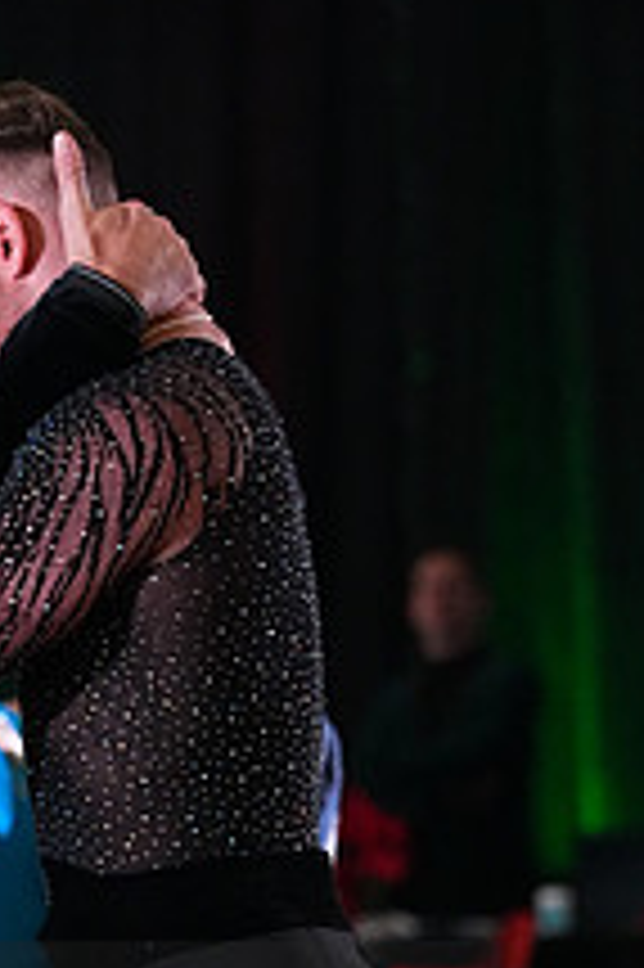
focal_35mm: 486
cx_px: -119
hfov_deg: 2.8
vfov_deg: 4.2
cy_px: 1094
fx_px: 13061
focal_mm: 180
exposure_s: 1/400
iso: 6400
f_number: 4.5
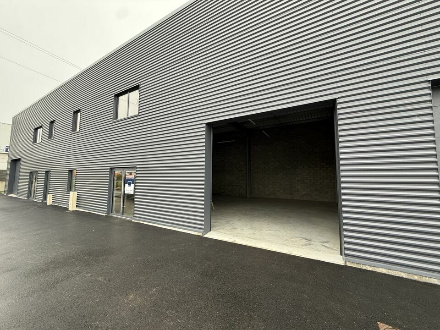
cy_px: 165
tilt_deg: +5.1
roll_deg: -0.7
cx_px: 220
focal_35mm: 14
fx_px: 178
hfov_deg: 102.1
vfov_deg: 85.7
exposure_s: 1/99
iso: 125
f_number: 2.2
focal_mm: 2.22
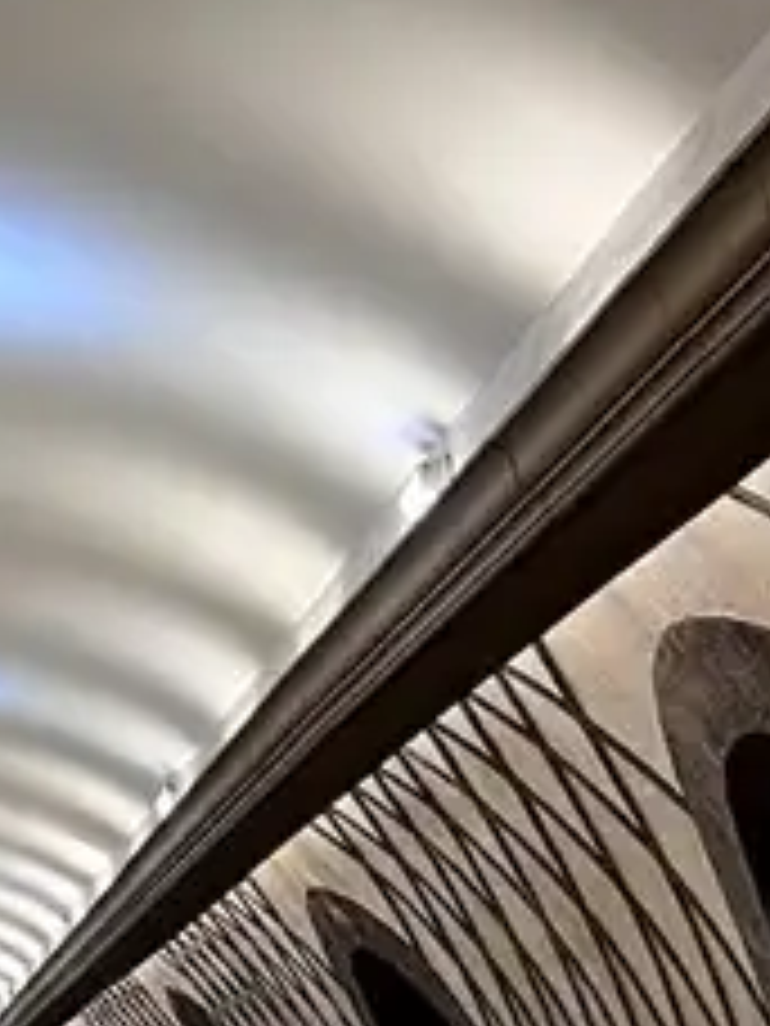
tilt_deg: -0.6
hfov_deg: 10.7
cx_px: -117
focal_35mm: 137
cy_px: 1264
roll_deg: +1.4
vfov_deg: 13.9
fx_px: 4063
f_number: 1.5
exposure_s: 1/50
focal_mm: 5.7
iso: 80
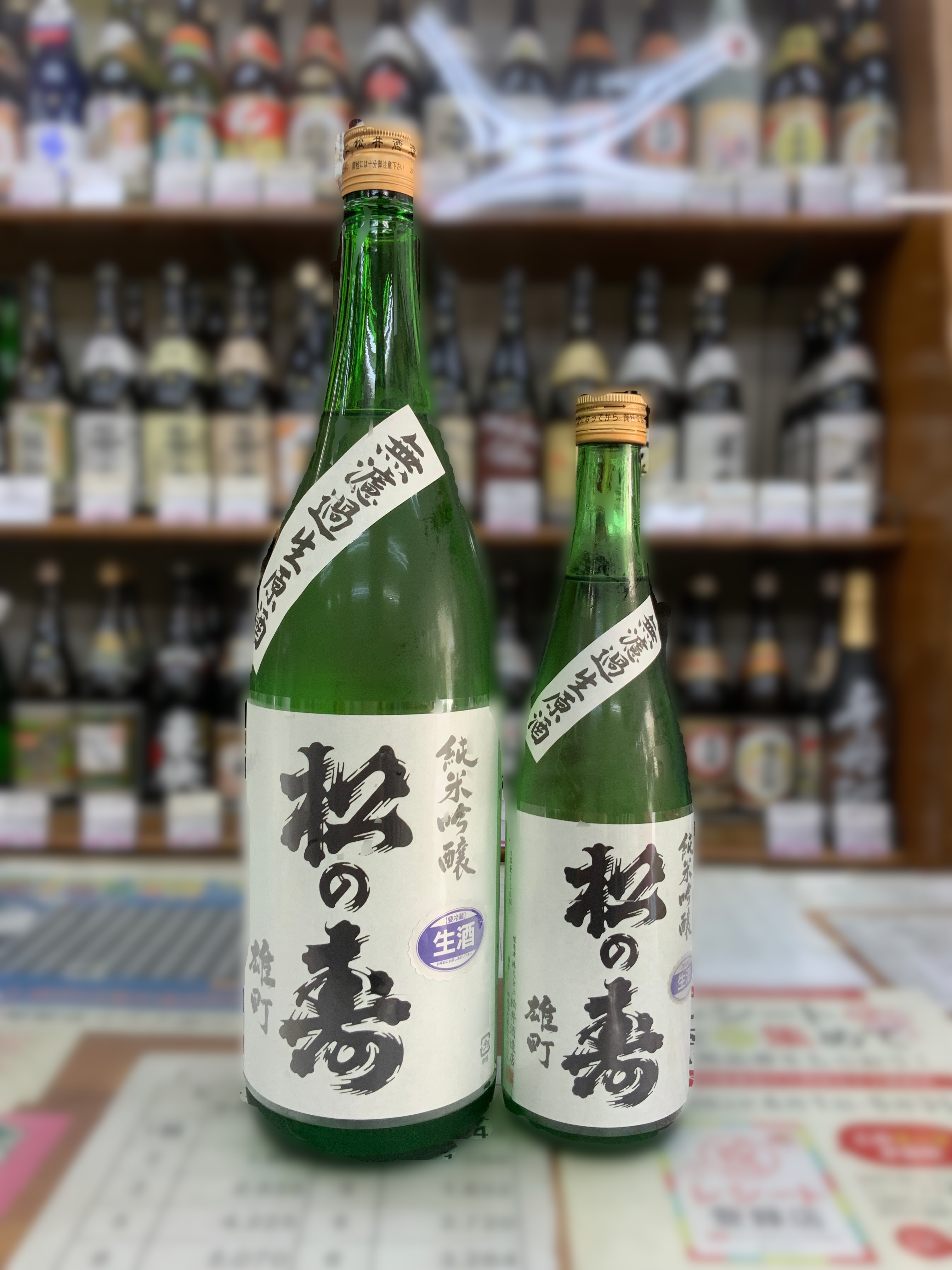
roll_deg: -1.0
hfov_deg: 48.2
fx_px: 1063
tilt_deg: -4.2
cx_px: 476
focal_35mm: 29
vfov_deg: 61.7
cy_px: 635
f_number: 1.8
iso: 32
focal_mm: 3
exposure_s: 1/50
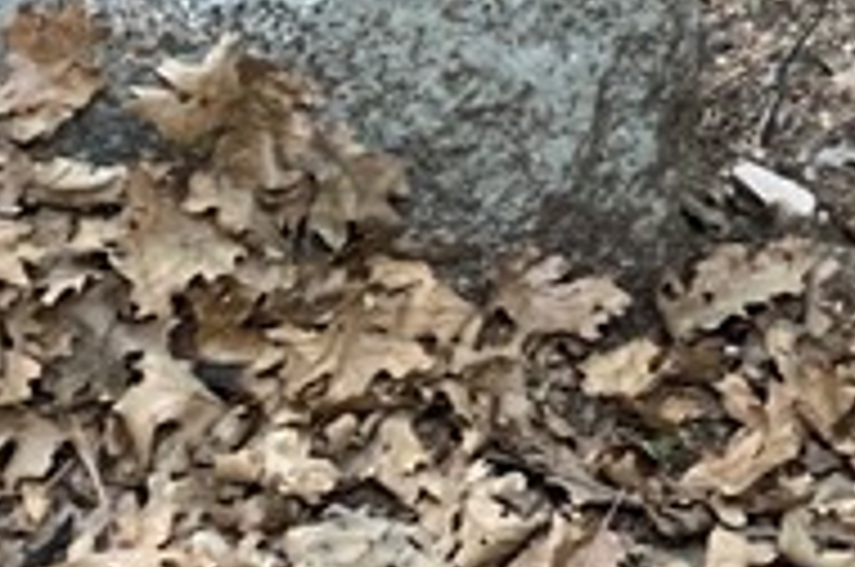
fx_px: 3462
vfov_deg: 8.7
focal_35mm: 146
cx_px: 1508
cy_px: -675
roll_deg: +4.8
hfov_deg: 12.9
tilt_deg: -29.3
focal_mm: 4.25
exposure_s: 1/60
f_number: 1.8
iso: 250
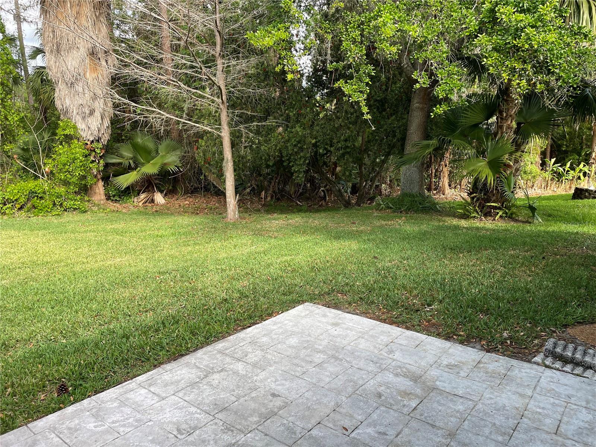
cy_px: 224
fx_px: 448
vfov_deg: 53.1
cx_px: 298
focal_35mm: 26
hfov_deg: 67.3
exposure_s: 1/506
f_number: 1.6
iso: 32
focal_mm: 4.2
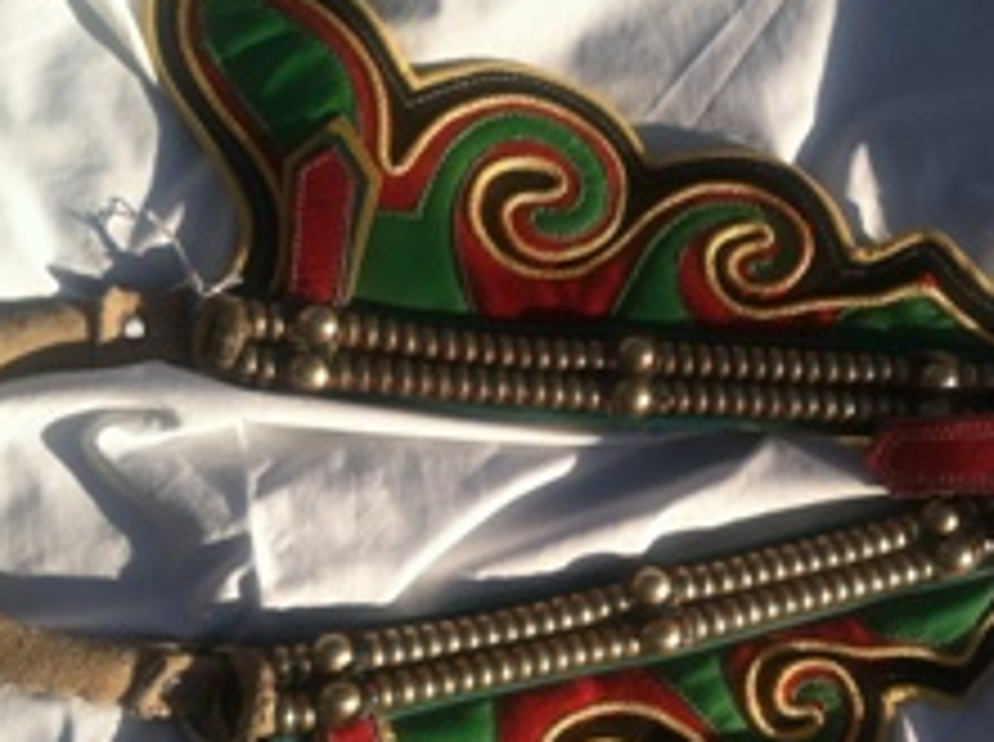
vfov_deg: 25.5
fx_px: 1634
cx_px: 625
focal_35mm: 57
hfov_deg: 33.7
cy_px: 470
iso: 80
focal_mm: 3.85
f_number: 2.8
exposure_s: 1/789
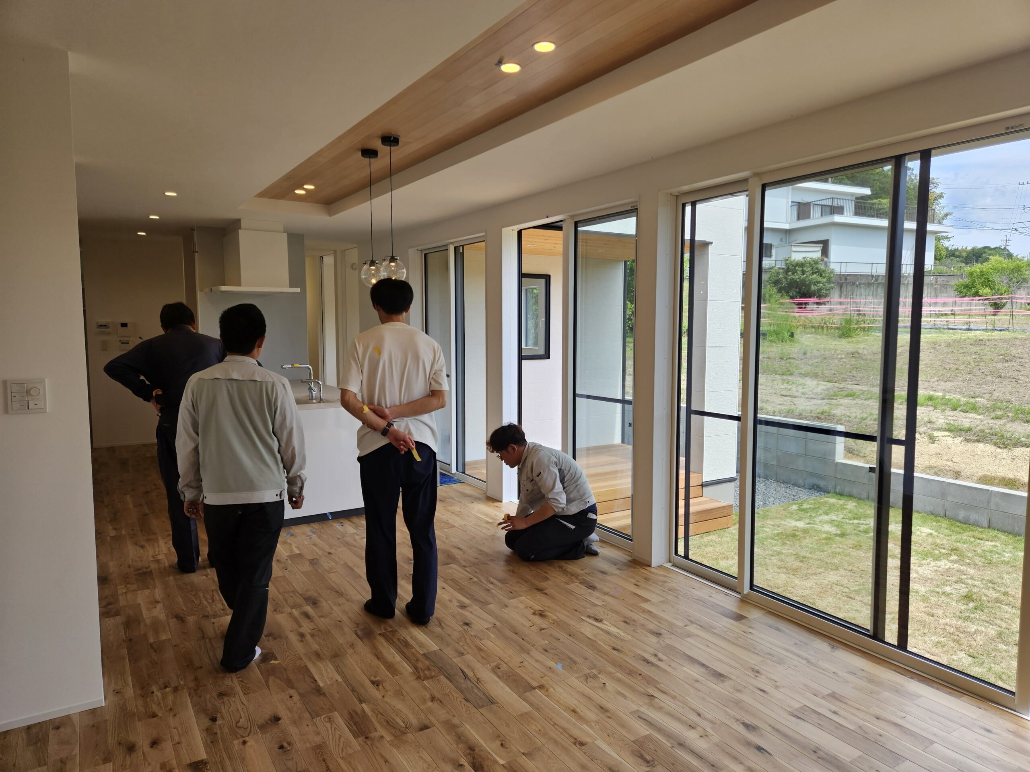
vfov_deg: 58.9
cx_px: 515
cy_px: 386
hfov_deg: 73.9
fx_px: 684
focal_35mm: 23
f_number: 1.8
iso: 50
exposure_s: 1/368
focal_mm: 5.4
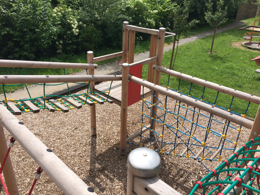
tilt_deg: -26.7
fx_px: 218
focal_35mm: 29
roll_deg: -4.0
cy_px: 98
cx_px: 130
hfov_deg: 61.7
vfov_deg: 48.2
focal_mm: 4.15
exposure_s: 1/2740
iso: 32
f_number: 2.2
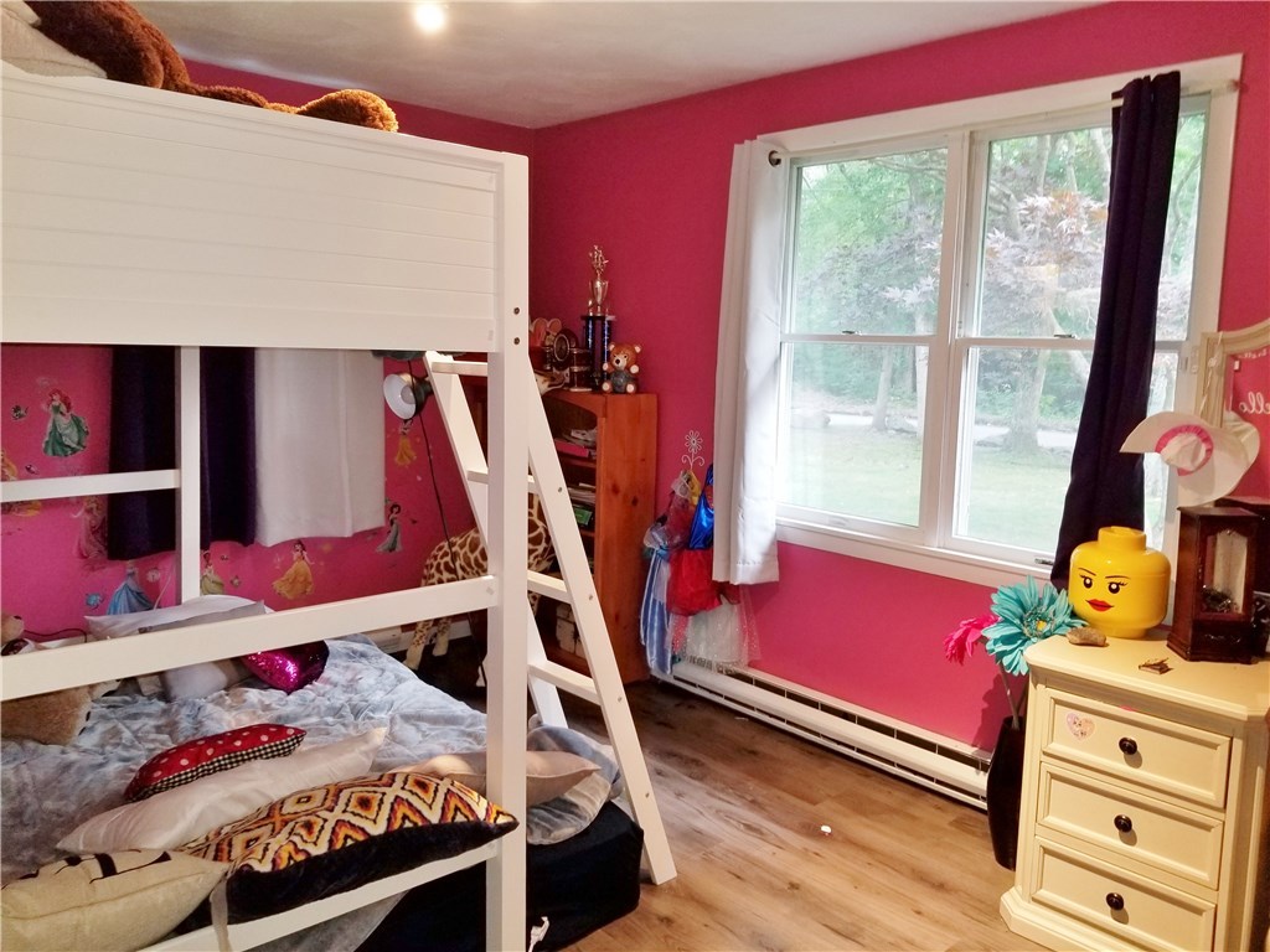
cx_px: 635
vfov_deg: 53.1
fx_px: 954
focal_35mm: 26
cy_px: 476
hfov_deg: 67.3
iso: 100
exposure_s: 1/24
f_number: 1.7
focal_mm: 4.25
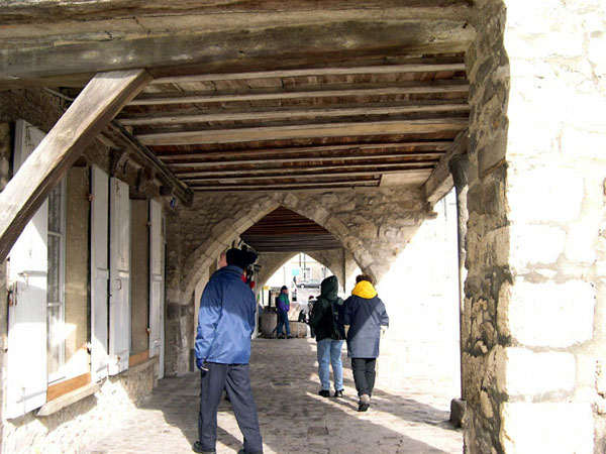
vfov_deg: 37.7
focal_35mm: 38
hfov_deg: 49.0
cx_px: 303
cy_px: 227
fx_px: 665
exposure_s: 1/242
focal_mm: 8
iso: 100
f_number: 2.8
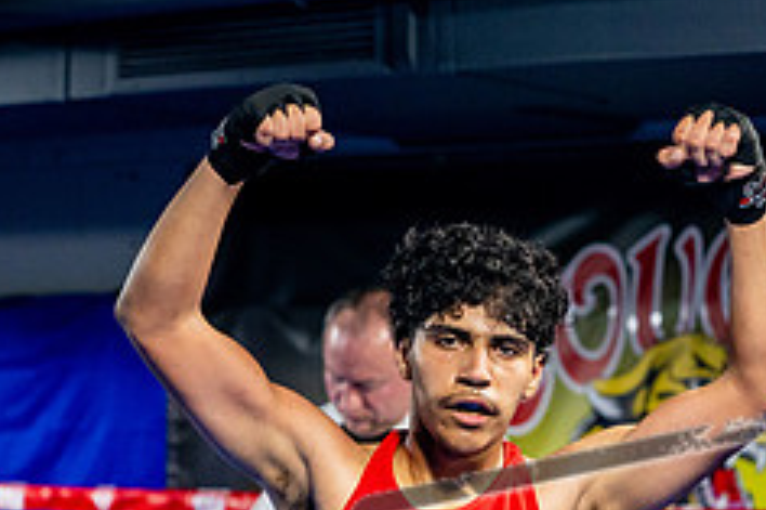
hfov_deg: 16.7
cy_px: 551
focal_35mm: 123
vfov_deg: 11.0
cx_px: 354
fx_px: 2615
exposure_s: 1/1000
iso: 4000
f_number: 2
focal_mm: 50
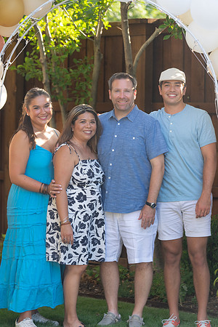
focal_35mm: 124
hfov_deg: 11.1
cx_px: 109
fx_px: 1126
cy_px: 164
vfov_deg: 16.5
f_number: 3.5
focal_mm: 124
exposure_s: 1/320
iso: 160
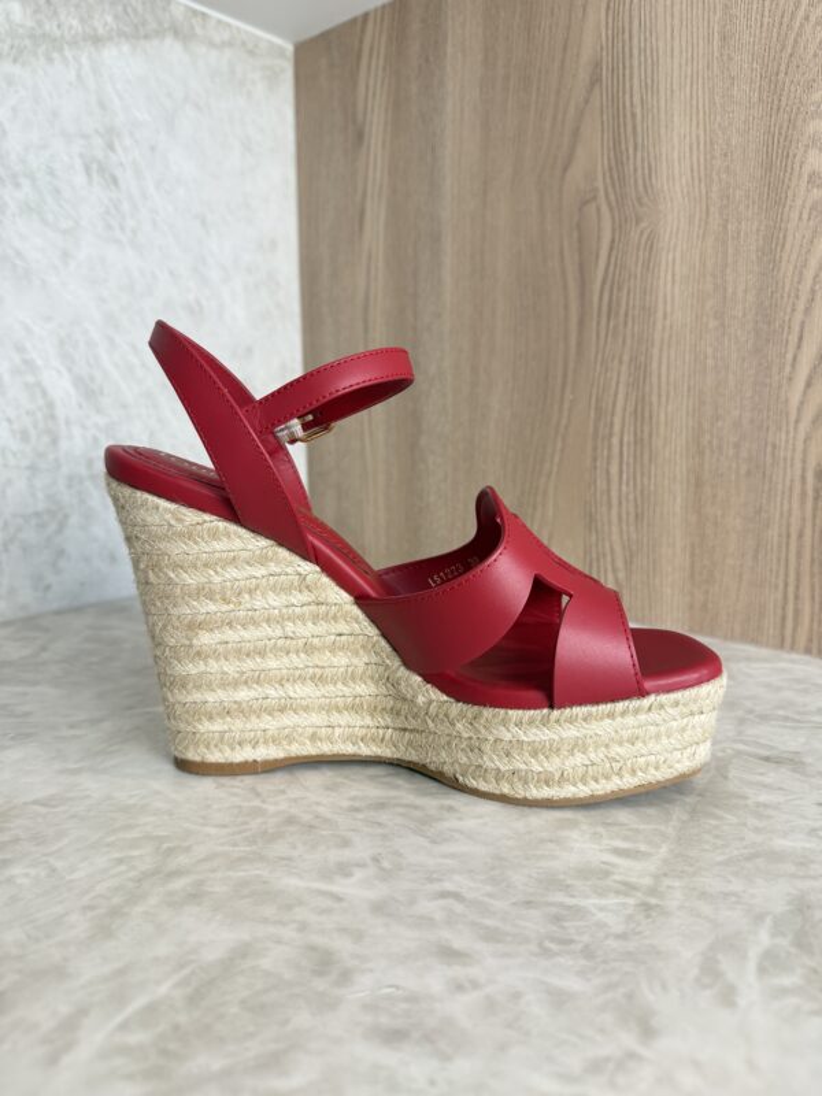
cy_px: 548
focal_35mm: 24
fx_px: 760
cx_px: 411
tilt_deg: -9.9
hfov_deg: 56.8
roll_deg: +0.1
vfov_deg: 71.6
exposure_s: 1/120
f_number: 1.78
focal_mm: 6.76
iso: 125
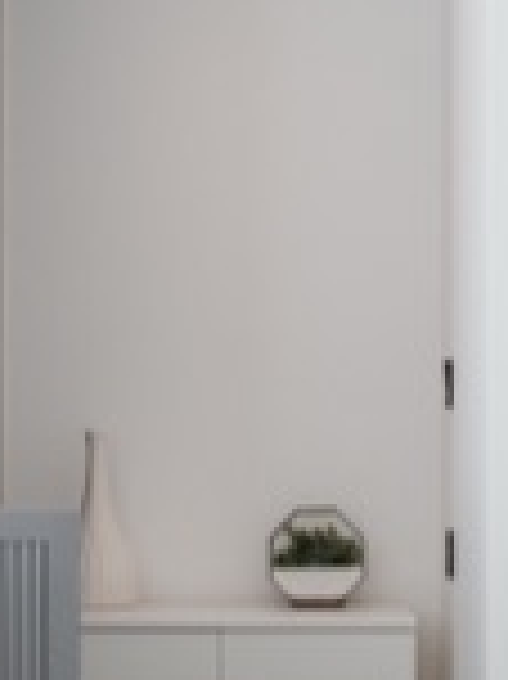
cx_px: 103
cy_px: 606
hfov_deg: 5.9
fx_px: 4899
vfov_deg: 7.9
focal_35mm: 250
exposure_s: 1/15
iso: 100
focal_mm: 28
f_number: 14
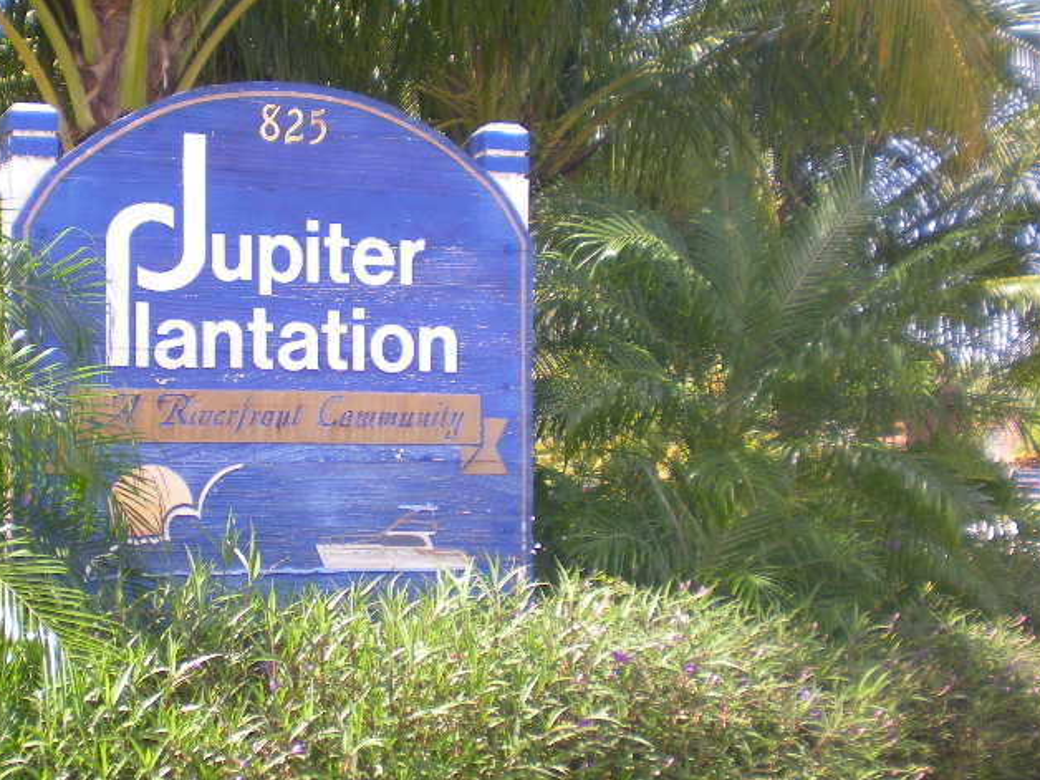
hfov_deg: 30.6
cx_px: 238
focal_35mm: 62
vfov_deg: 23.6
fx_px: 1863
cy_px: 449
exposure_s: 1/274
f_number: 3.1
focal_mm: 6.3
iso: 89
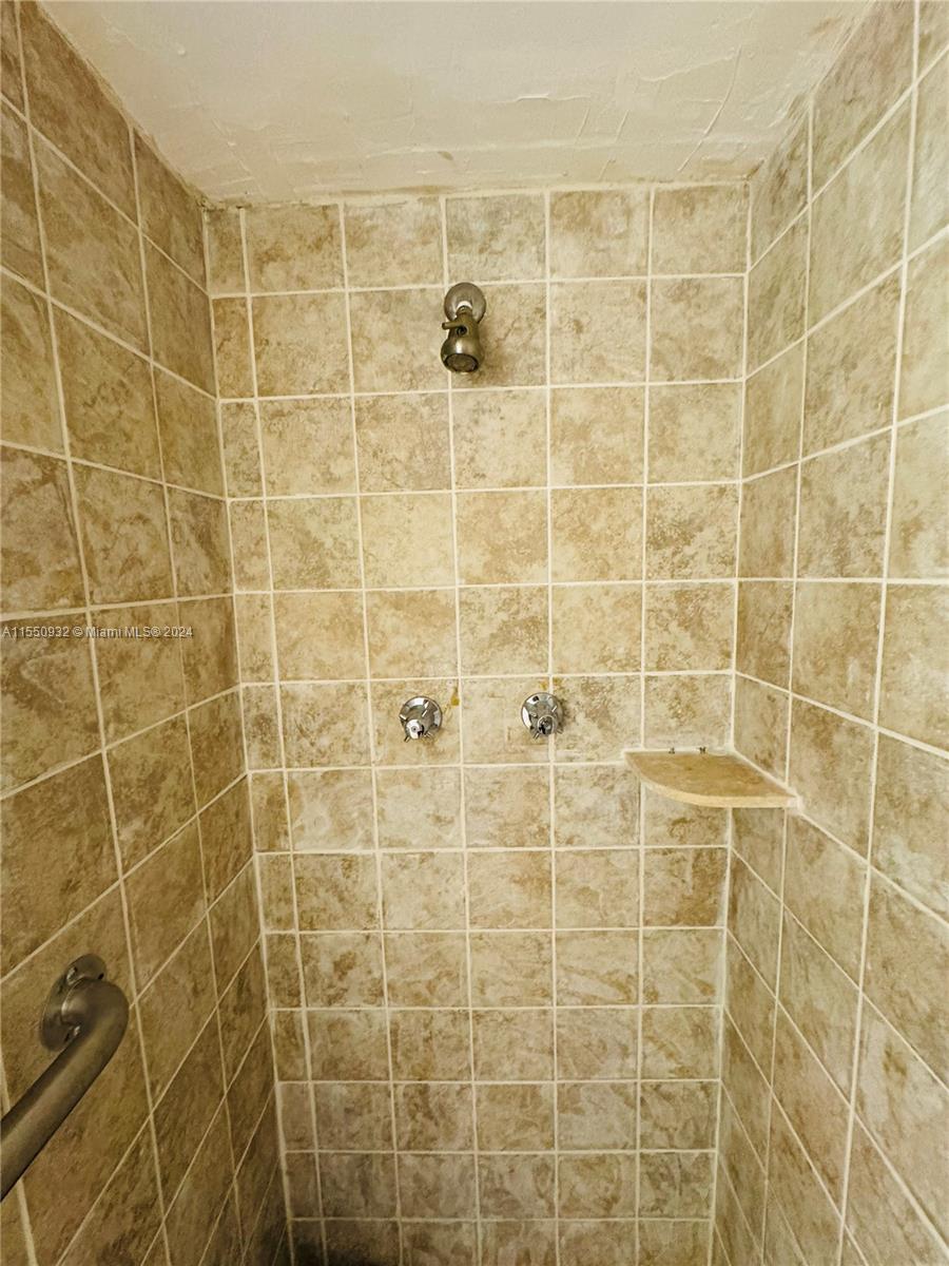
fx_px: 512
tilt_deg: -7.6
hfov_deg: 85.7
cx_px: 474
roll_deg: +1.2
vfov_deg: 102.1
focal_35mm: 14
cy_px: 633
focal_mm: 2.22
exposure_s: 1/60
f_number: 2.2
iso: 640
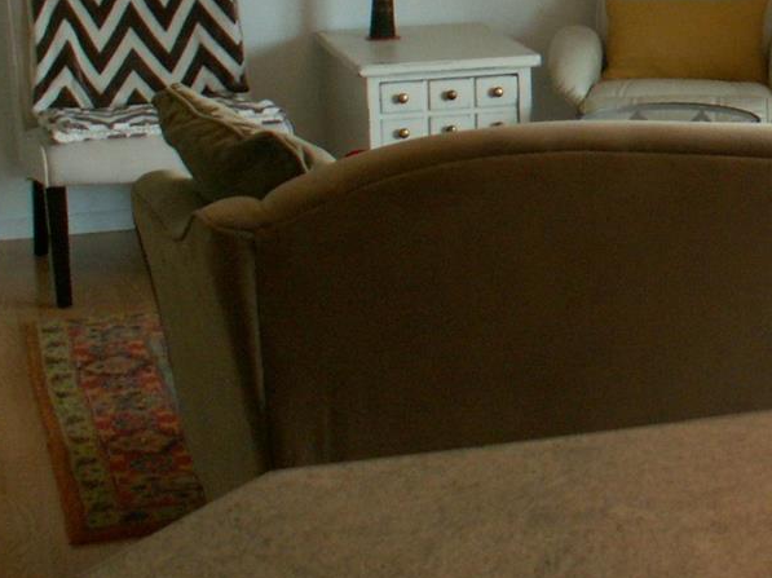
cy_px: 39
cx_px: 894
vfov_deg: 16.5
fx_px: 1961
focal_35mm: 88
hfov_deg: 20.9
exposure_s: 1/40
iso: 125
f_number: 2.8
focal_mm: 5.86
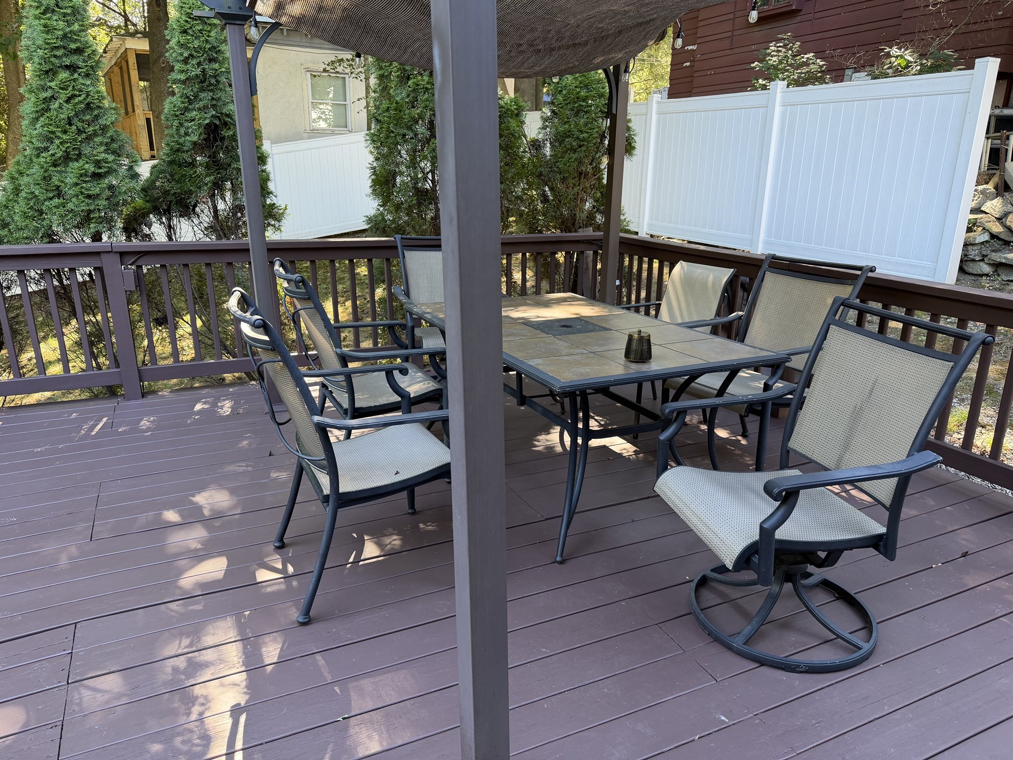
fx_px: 702
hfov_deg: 71.6
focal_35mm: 24
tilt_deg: -17.5
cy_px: 380
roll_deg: -2.3
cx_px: 506
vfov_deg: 56.8
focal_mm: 6.76
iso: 125
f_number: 1.78
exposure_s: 1/121
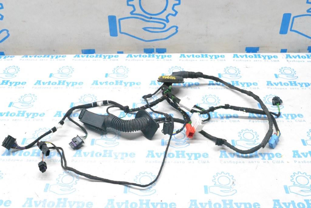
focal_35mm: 44
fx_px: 376
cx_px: 156
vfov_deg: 30.9
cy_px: 104
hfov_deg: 45.0
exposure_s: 1/125
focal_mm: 29
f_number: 10
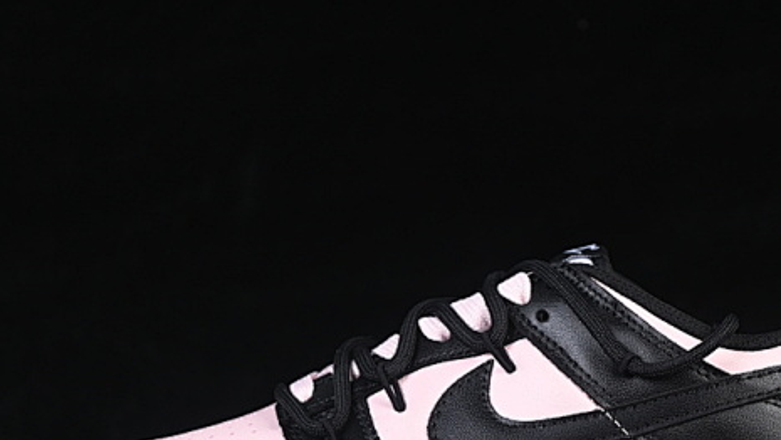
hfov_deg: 15.9
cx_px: 509
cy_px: 323
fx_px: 2797
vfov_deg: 9.0
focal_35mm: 135
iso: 160
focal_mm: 50
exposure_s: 1/60
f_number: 6.3
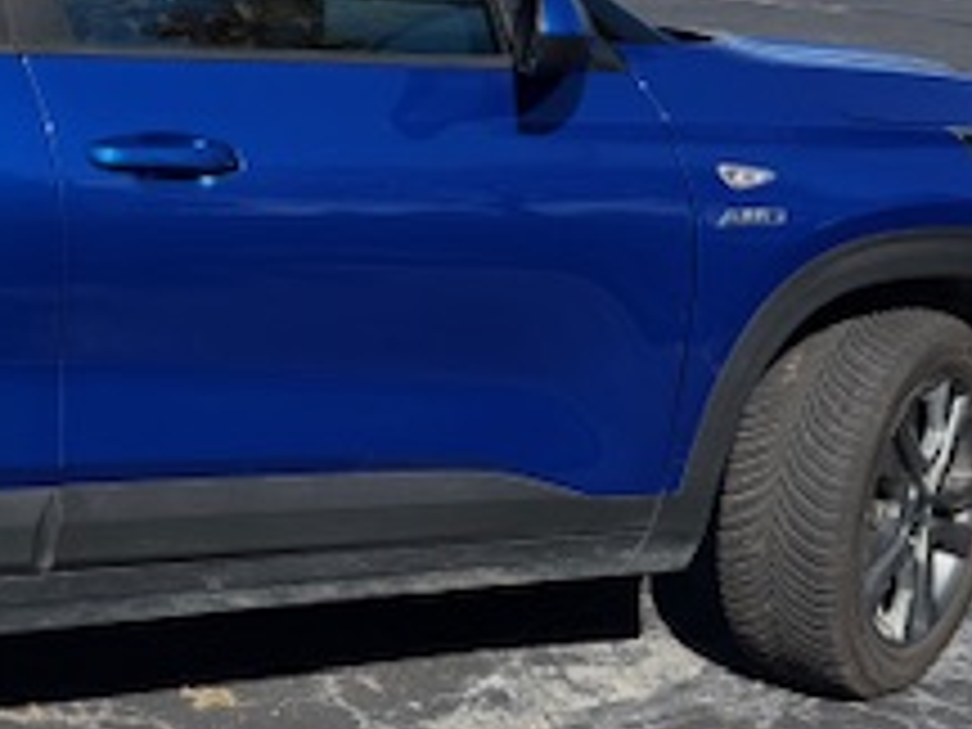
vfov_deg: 20.6
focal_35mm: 71
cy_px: 216
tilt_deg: -10.4
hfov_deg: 25.2
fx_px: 1994
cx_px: -130
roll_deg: -0.2
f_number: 1.78
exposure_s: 1/4673
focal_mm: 6.76
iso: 100
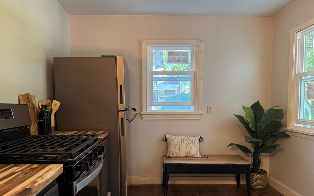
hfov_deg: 70.4
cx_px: 155
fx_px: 222
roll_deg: -0.6
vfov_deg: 47.4
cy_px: 116
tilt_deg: -3.2
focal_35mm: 26
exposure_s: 1/120
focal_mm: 6.76
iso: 400
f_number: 1.78
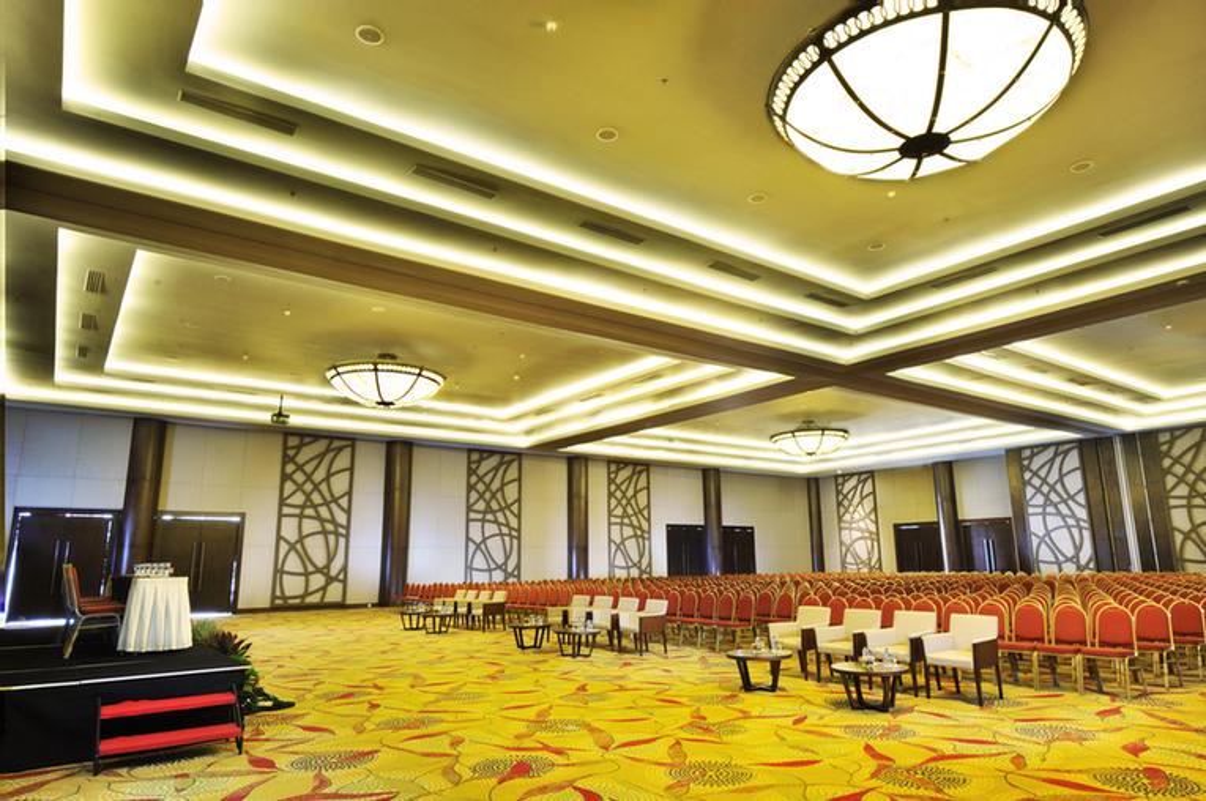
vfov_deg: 57.1
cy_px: 400
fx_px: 736
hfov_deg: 78.7
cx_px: 603
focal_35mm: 22
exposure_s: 2
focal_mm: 22
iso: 400
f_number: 16
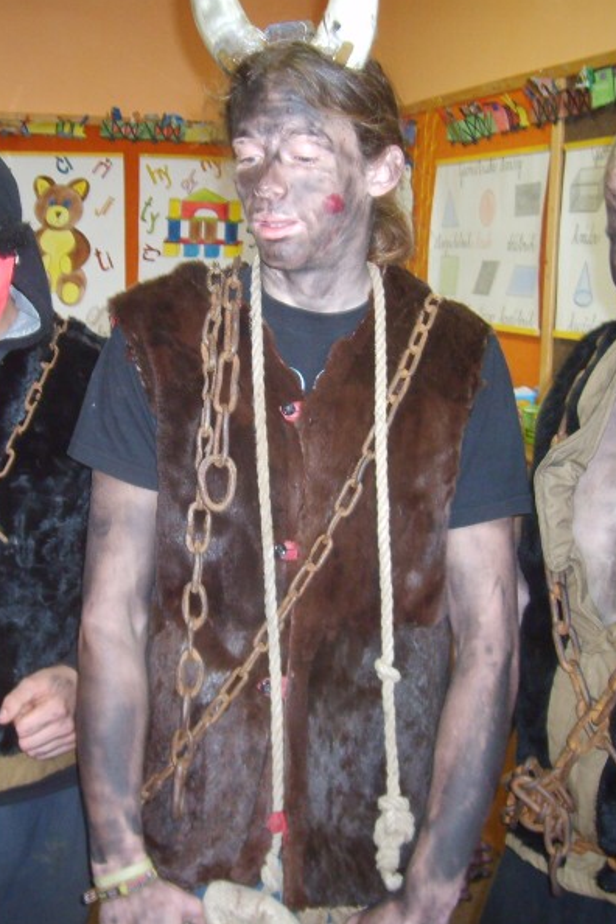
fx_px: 1258
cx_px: 232
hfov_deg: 27.4
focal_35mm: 49
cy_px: 462
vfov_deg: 40.3
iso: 146
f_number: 2.8
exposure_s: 1/45
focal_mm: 5.8
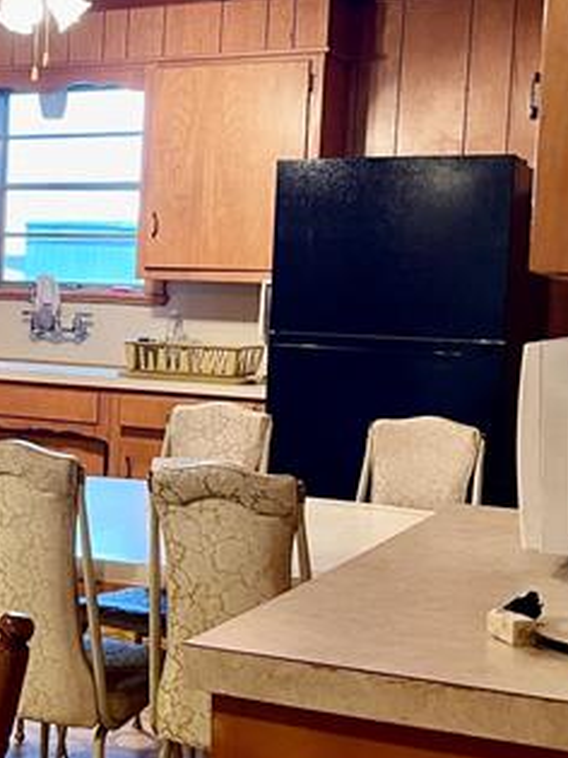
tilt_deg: -2.3
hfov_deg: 22.7
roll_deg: -1.9
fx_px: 1335
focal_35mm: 61
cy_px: 342
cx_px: -48
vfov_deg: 31.7
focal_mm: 5.1
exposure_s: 1/40
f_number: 1.6
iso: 400
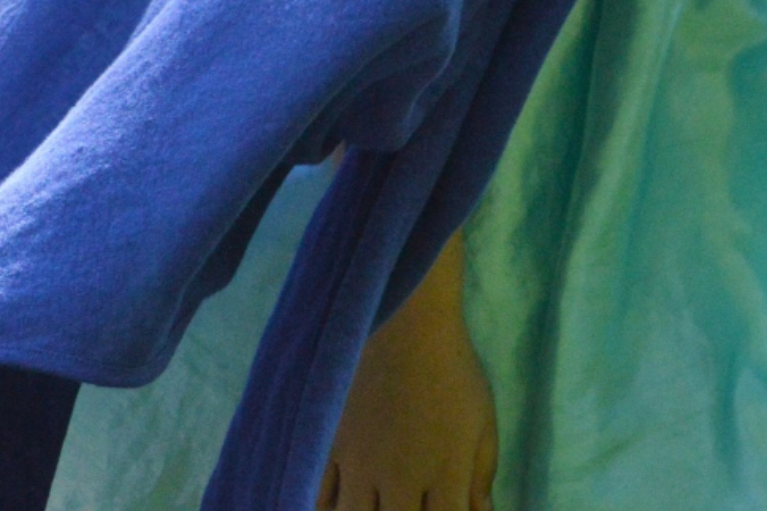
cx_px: -461
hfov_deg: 3.5
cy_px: 845
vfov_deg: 2.3
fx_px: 12473
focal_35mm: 586
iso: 800
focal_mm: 105
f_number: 9
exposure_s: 1/1250
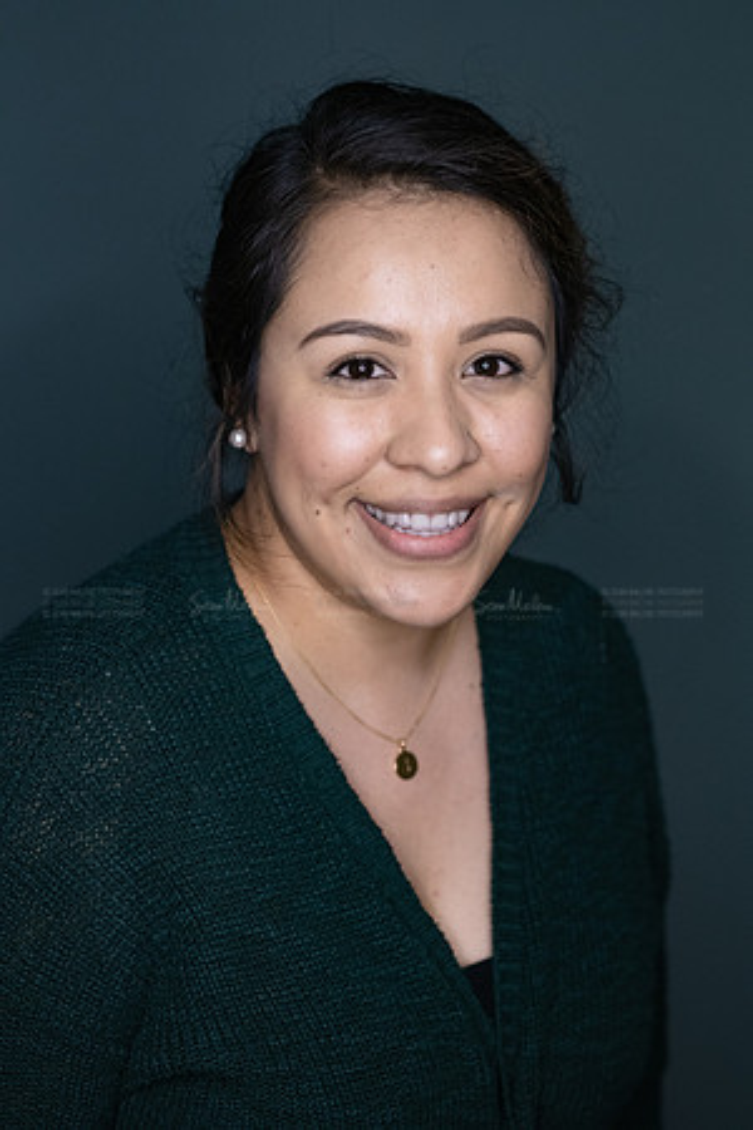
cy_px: 565
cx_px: 376
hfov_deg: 16.1
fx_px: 2667
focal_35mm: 85
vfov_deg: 23.9
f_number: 3.5
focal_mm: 85
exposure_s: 1/400
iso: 2000
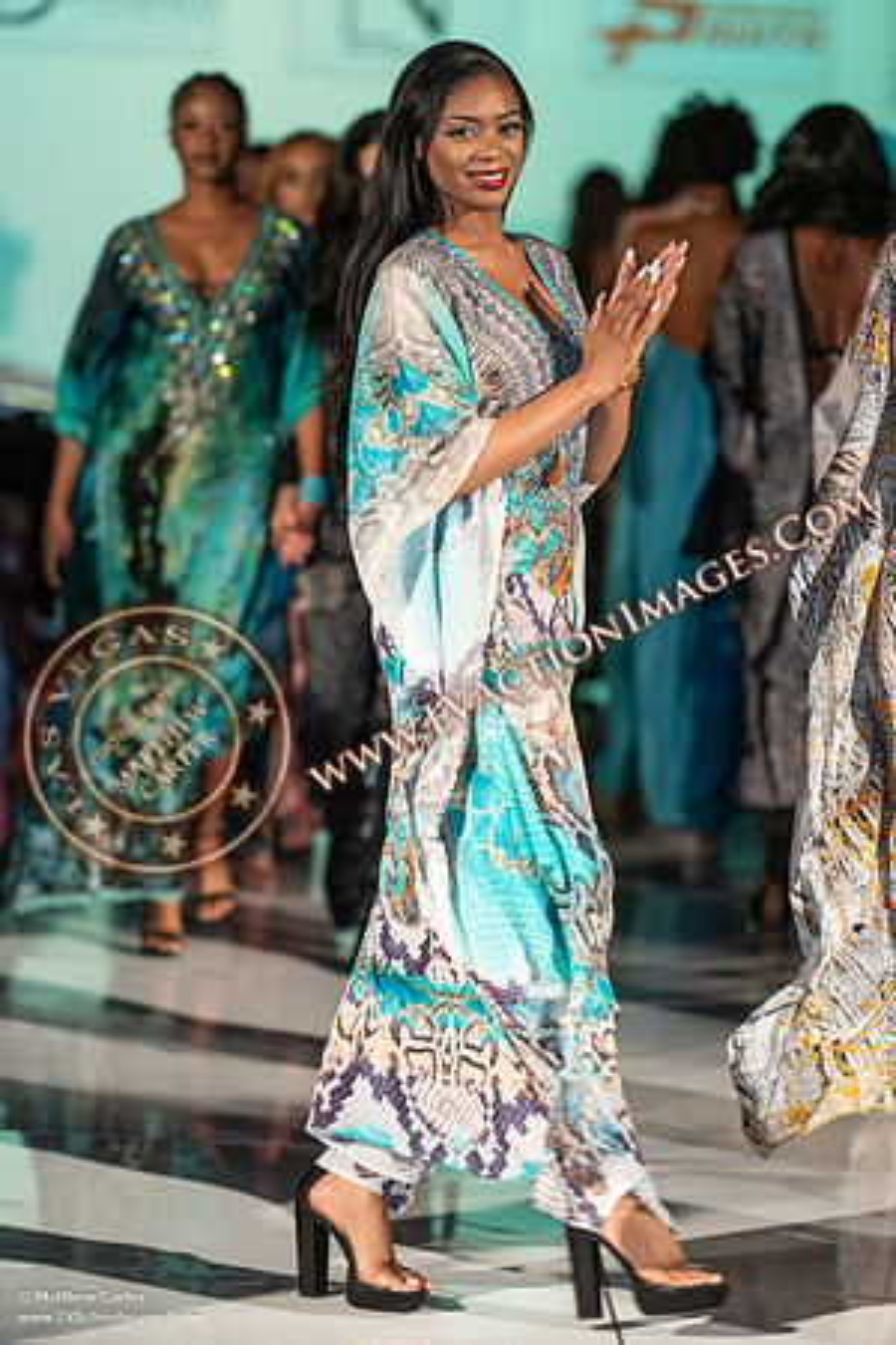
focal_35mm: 165
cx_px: 448
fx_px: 6160
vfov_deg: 12.5
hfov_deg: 8.3
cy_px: 672
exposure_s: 1/250
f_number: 2.8
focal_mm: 165
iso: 400
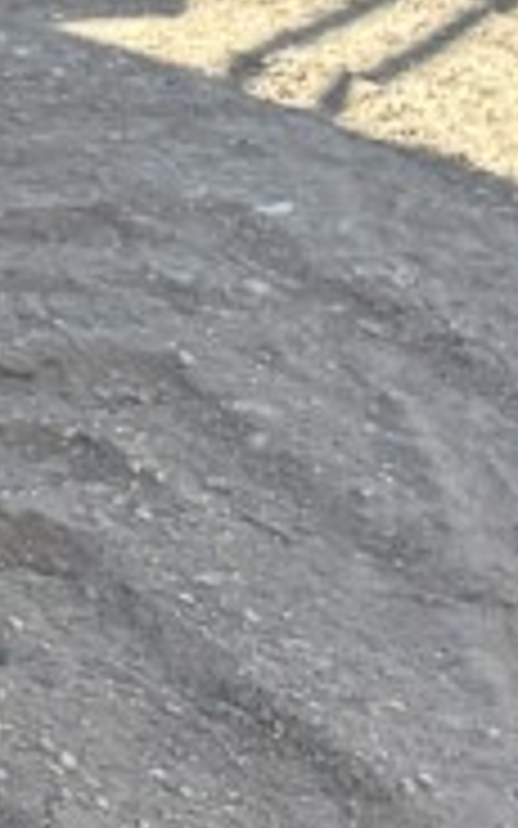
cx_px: -2022
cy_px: -166
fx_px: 4879
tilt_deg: -21.1
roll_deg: +0.5
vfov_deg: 9.6
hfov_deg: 5.0
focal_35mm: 216
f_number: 1.6
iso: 50
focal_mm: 5.96
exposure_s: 1/654
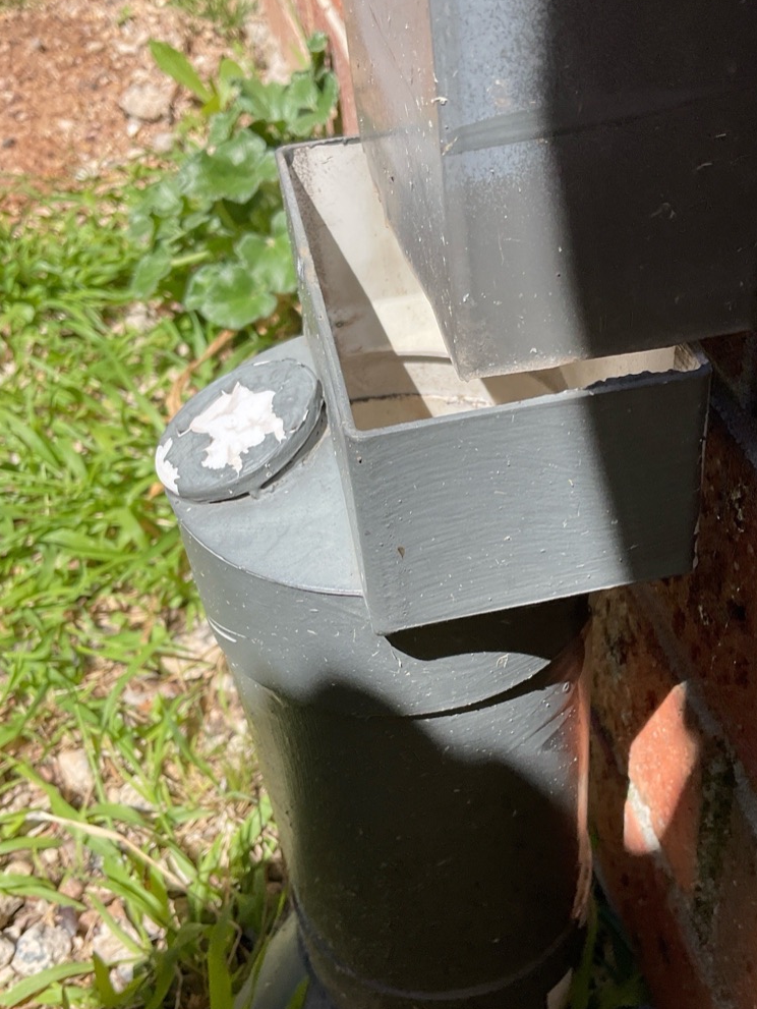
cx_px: 458
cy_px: 519
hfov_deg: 36.7
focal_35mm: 39
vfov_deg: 47.8
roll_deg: +7.0
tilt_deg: -40.4
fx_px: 1136
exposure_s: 1/1168
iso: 16
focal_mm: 3
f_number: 1.8
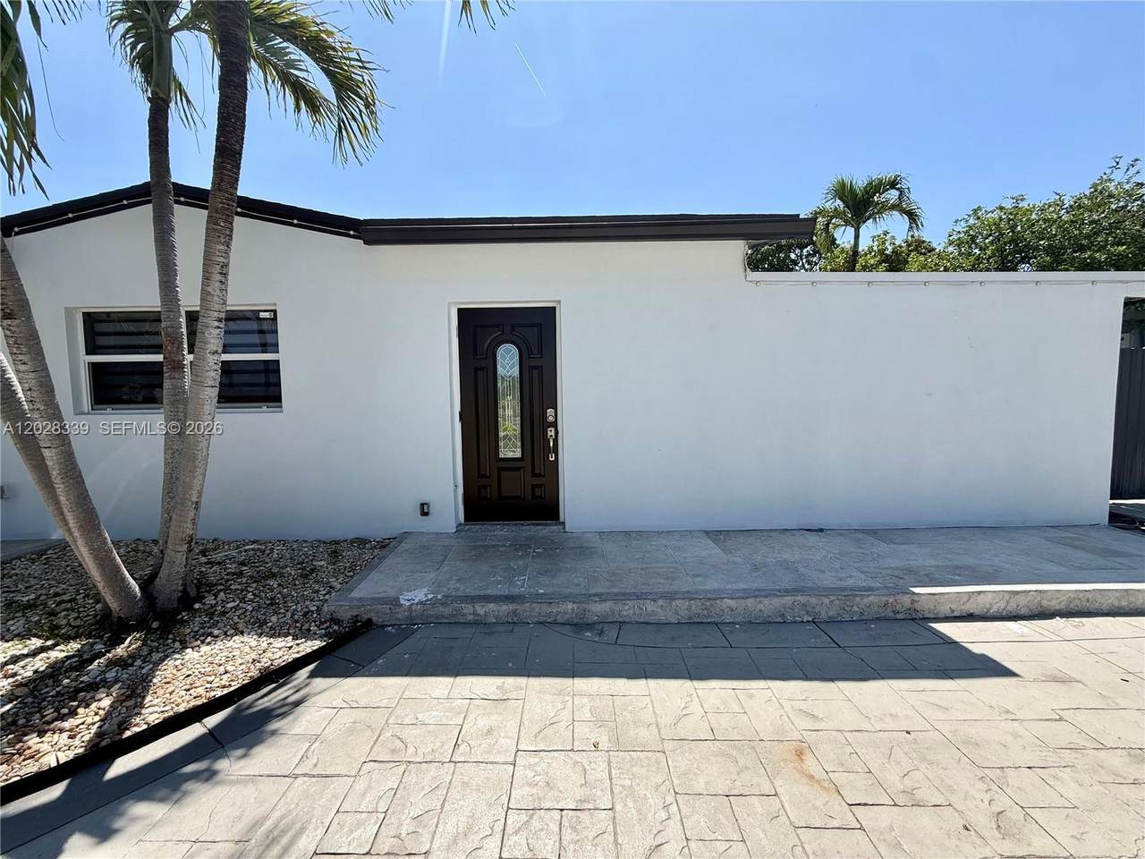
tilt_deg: -2.0
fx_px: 463
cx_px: 572
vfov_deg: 85.7
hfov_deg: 102.1
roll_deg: +0.8
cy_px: 430
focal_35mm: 14
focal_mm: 2.22
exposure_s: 1/1125
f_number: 2.2
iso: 50
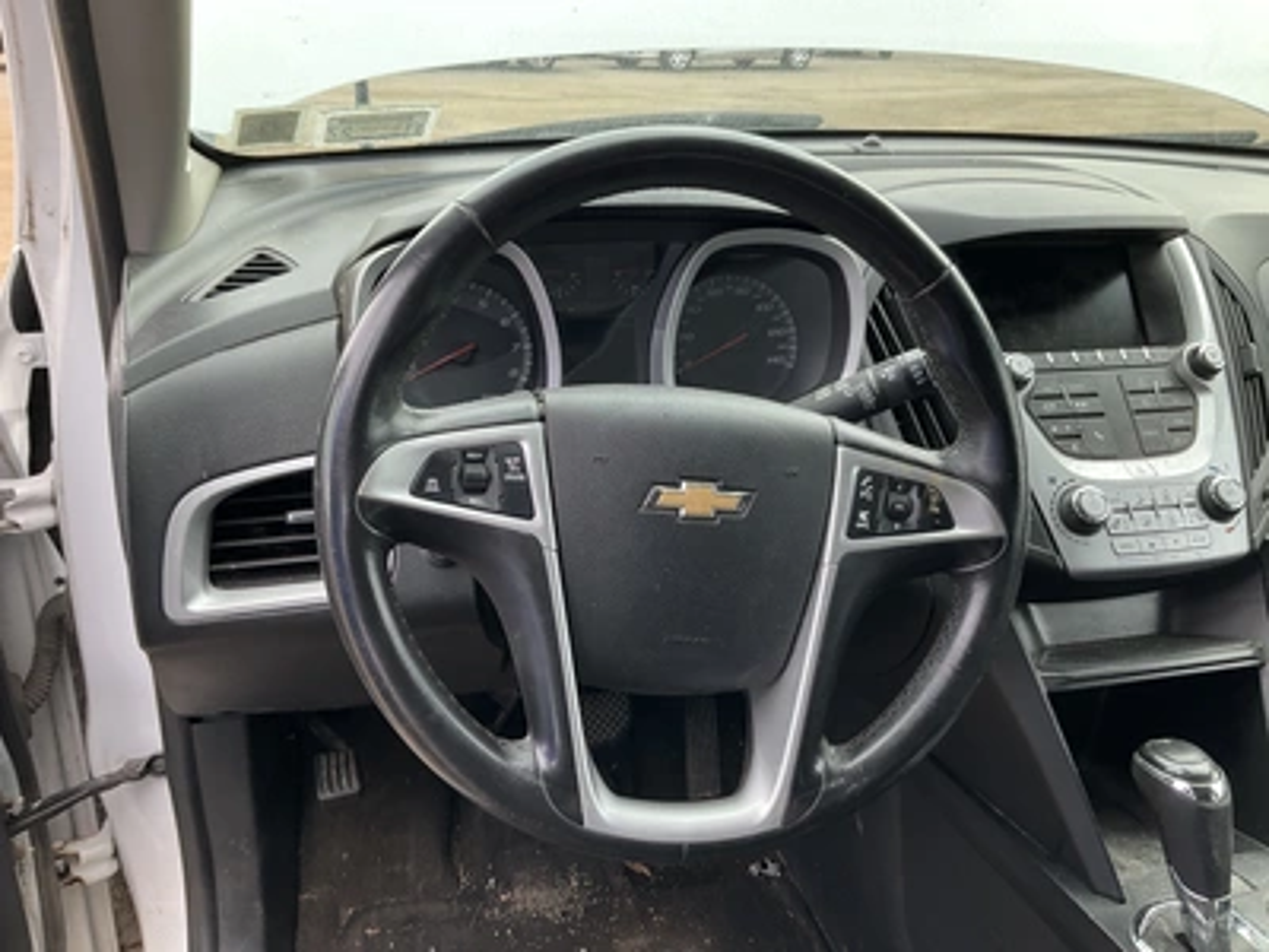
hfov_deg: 61.7
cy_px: 476
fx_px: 1063
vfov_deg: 48.2
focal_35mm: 29
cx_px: 634
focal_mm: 3
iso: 20
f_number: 1.8
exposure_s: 1/122
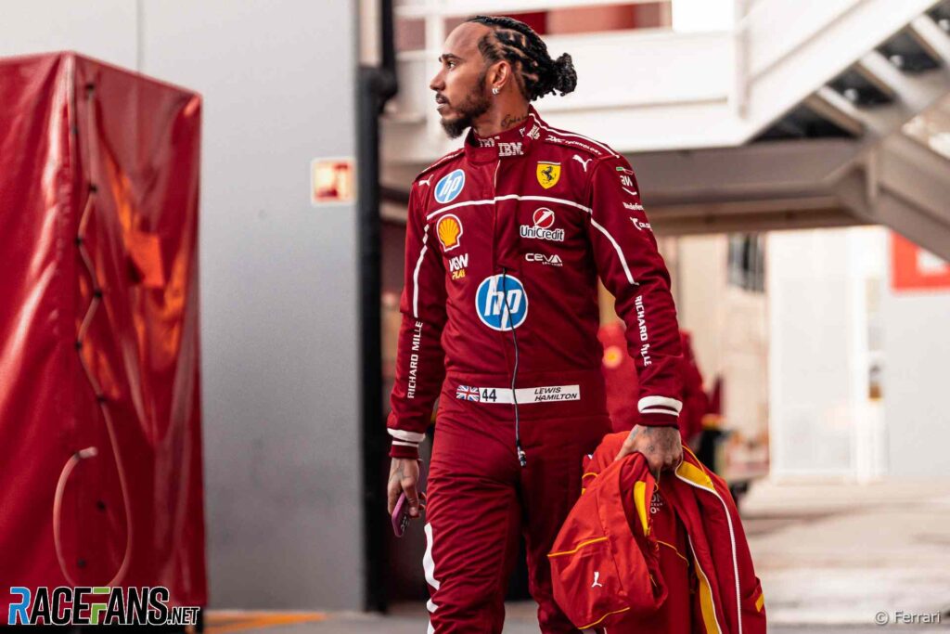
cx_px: 475
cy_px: 317
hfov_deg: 39.6
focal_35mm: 50
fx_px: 1320
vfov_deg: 27.0
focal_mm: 50
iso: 640
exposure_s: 1/1250
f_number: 1.2
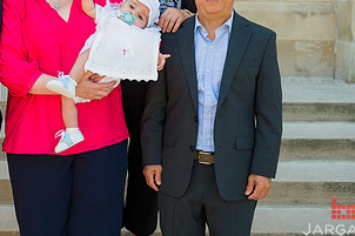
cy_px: 34
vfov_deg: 18.4
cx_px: 74
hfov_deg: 27.2
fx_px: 719
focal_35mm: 73
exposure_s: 1/500
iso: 200
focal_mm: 38
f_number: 4
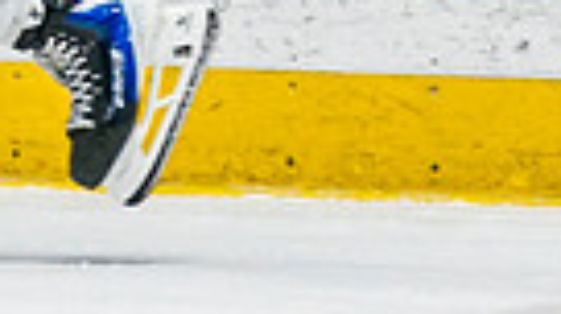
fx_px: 22471
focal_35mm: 1513
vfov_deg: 0.8
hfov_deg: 1.4
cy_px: -56
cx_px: -94
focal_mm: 135
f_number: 3.2
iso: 800
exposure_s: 1/640
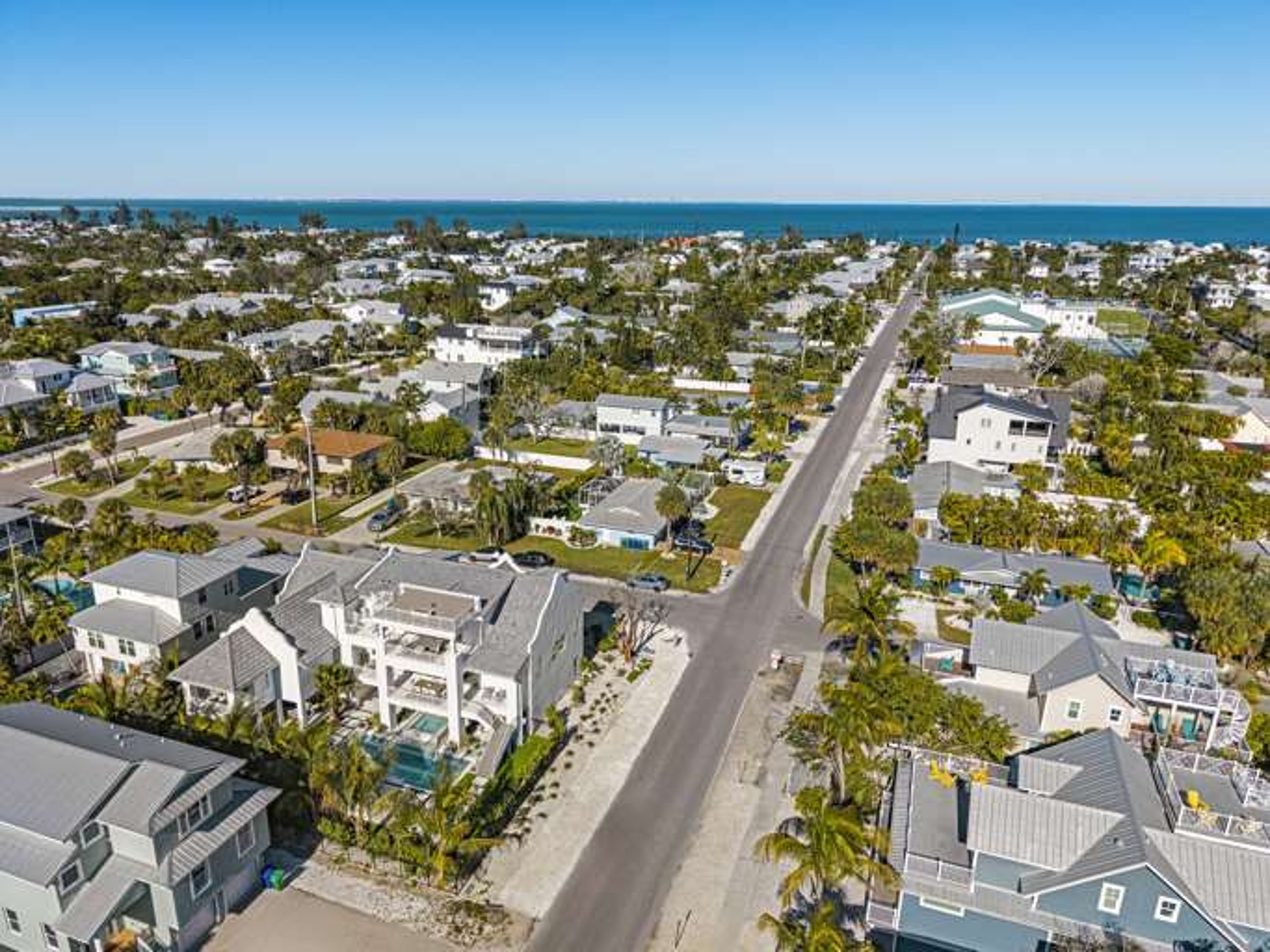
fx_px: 880
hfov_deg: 71.6
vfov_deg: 56.8
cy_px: 476
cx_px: 635
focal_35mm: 24
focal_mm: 8.67
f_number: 1.8
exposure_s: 1/5000
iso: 100
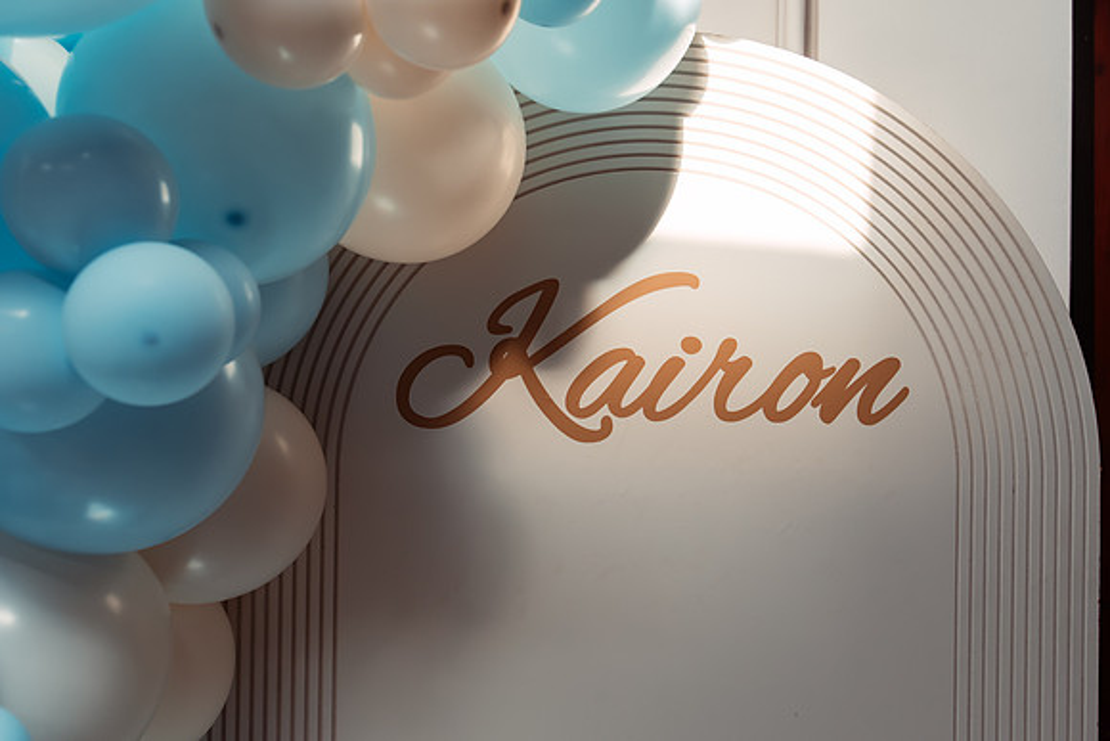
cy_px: 370
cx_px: 555
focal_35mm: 30
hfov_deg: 61.9
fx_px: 925
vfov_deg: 43.6
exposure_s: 1/320
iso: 800
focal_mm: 30
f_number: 4.5
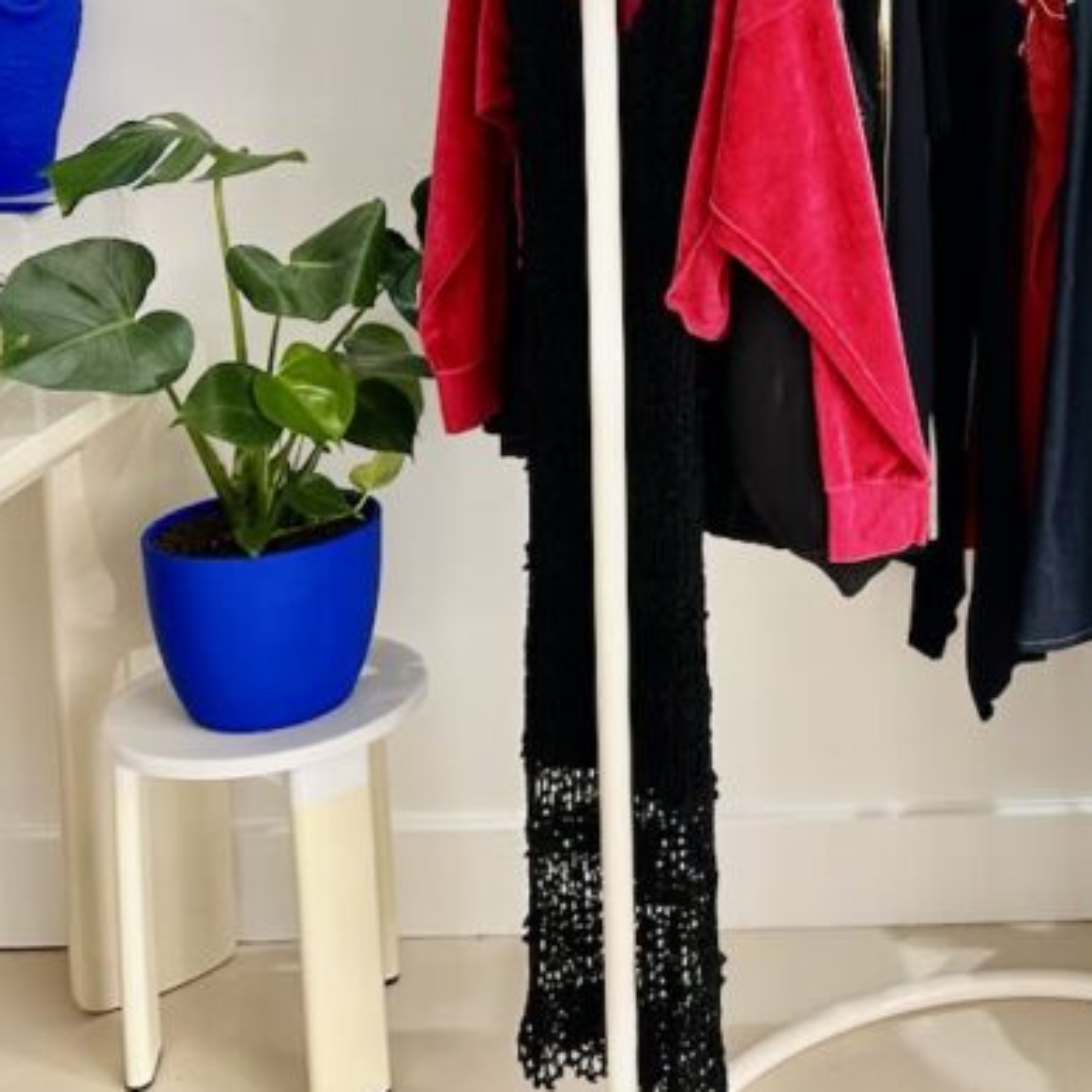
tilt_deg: -7.0
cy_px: 23
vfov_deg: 28.8
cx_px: 1168
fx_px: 1999
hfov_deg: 28.1
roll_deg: -1.6
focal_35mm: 56
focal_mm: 6.86
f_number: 1.78
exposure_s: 1/100
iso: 100
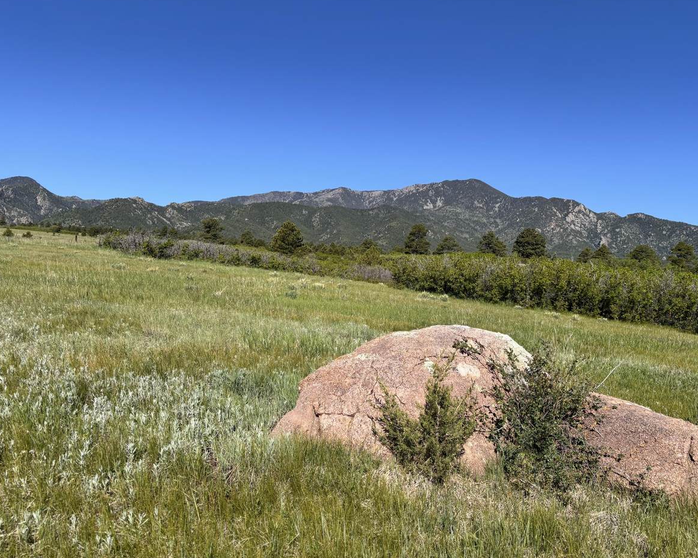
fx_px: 578
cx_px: 341
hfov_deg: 62.2
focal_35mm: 28
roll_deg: -3.5
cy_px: 280
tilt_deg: +1.1
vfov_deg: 51.5
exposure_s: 1/3311
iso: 50
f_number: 1.6
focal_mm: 5.96
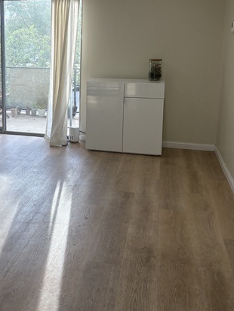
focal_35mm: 42
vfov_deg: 44.1
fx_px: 378
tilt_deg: -8.4
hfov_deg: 33.4
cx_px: 49
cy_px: 101
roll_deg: -1.2
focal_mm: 5.96
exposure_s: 1/168
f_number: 1.6
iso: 64
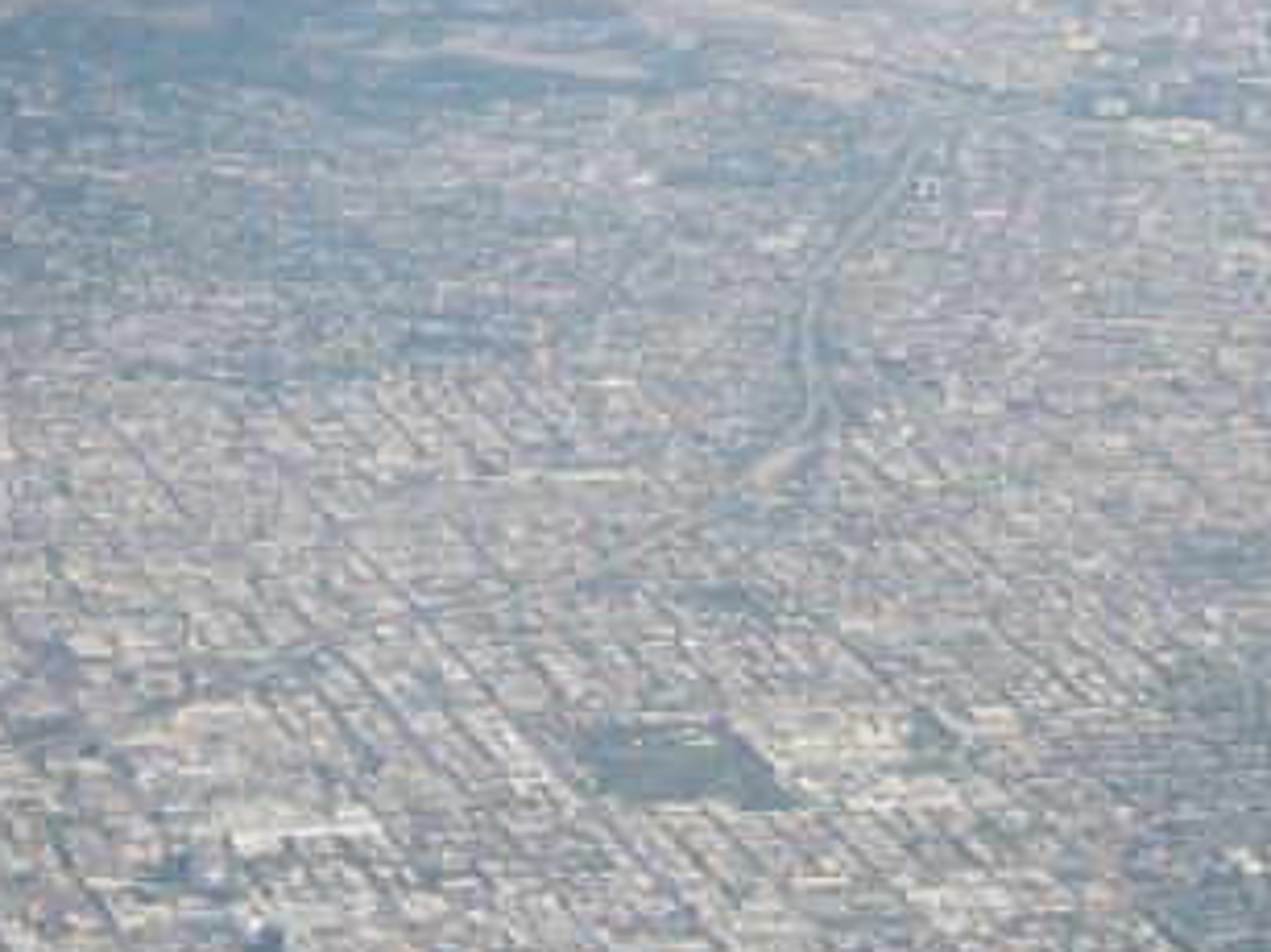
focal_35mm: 173
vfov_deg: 8.6
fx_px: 6350
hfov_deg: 11.3
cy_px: 712
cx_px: 1238
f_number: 3.9
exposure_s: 1/500
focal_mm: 13.8
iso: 64
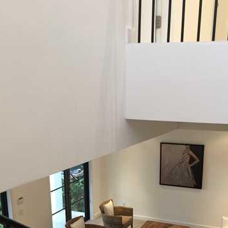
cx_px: 140
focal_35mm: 46
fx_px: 343
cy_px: 188
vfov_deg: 35.4
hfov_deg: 36.6
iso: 40
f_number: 2.2
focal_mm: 4.15
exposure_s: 1/15
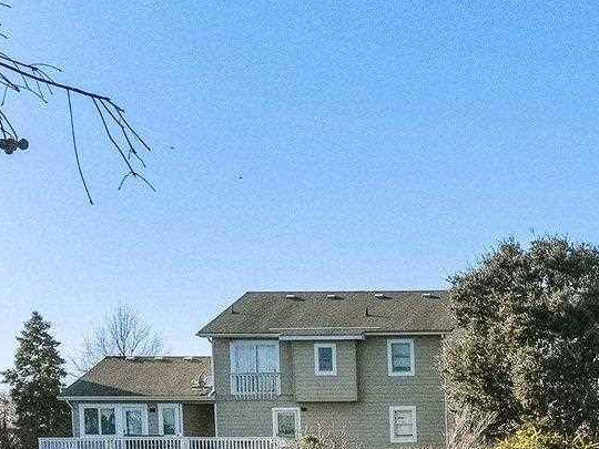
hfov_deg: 20.1
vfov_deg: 15.1
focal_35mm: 91
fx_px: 1575
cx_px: 740
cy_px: 666
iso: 140
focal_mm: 12.29
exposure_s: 1/8000
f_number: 2.8
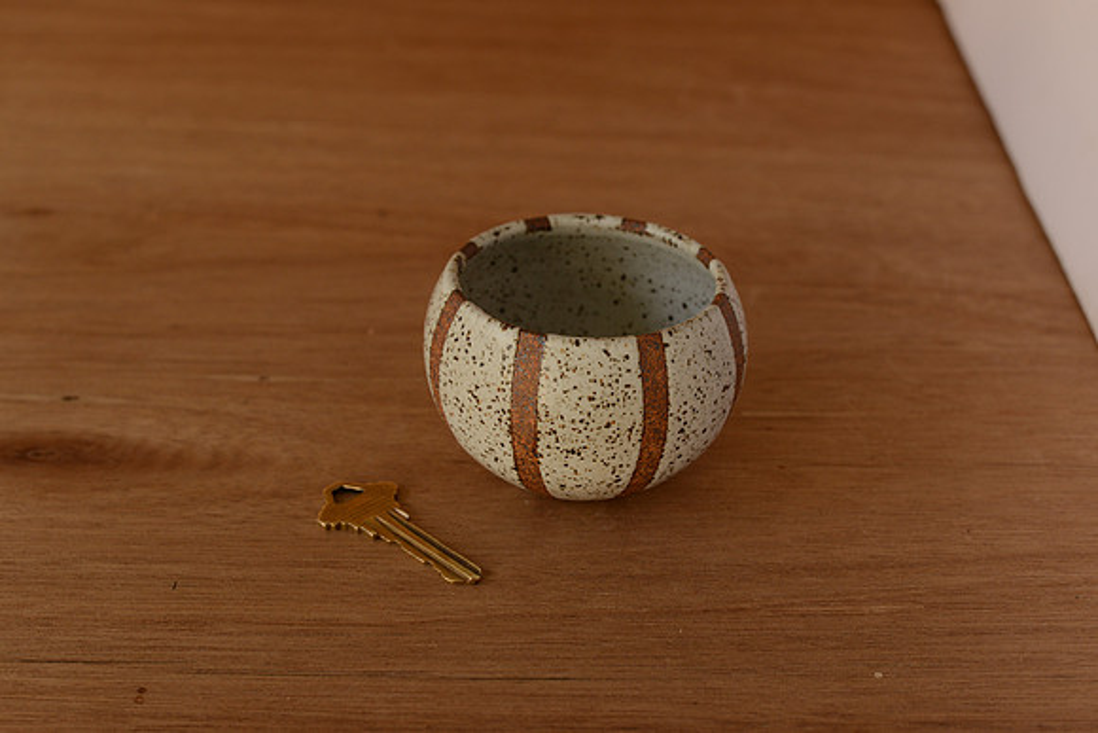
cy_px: 366
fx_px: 1525
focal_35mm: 50
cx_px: 549
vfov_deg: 27.0
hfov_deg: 39.6
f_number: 6.3
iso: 500
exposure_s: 1/100
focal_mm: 50
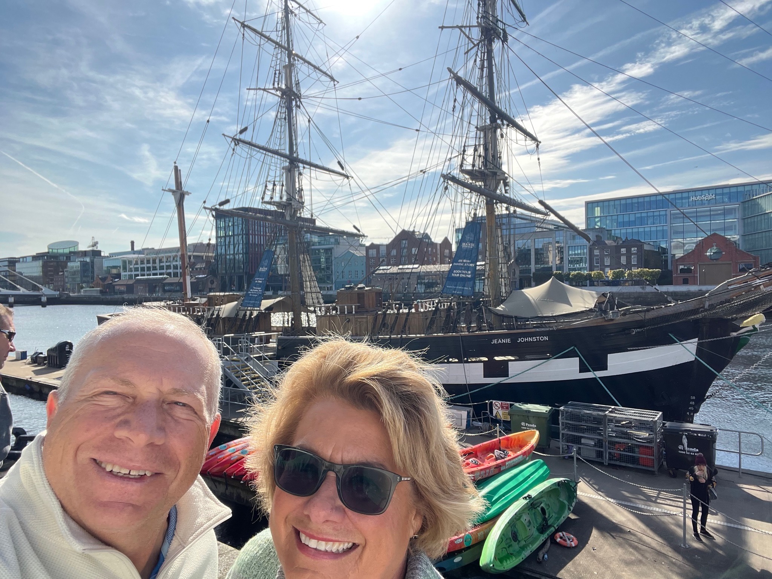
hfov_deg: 73.9
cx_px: 386
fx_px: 513
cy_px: 290
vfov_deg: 58.9
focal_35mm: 23
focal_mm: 2.71
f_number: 2.2
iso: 32
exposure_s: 1/915
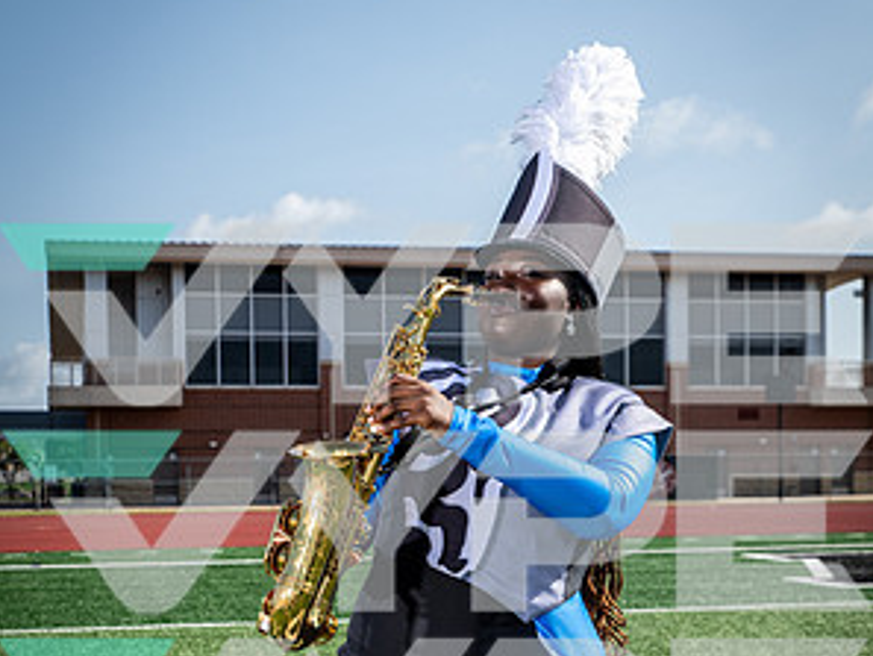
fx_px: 1690
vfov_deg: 21.7
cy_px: 524
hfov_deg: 29.0
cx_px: 438
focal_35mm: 67
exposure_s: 1/400
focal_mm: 46
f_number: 7.1
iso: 125
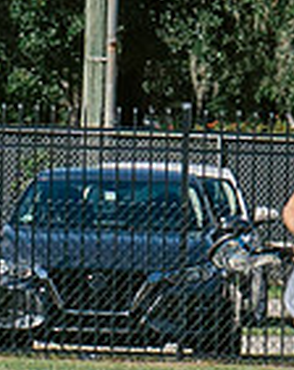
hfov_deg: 1.8
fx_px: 9526
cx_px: 895
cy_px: 214
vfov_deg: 2.2
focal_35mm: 872
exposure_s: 1/1250
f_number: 5.6
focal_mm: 70
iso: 250
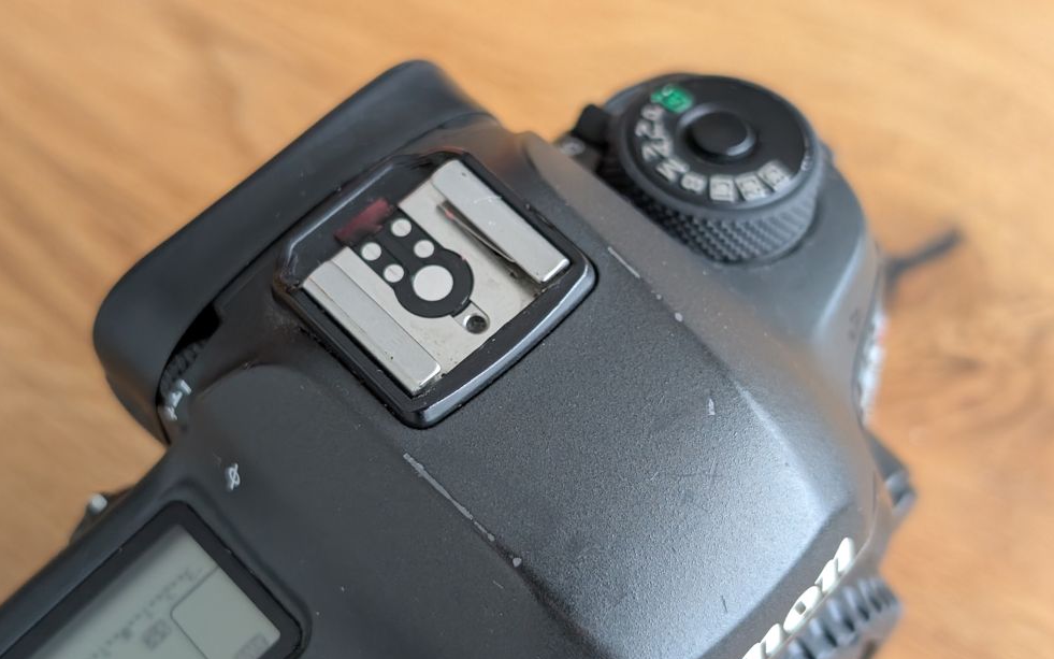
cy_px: 370
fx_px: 1522
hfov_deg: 38.2
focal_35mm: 53
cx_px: 535
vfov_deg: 24.4
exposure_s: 1/152
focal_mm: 6.9
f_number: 1.68
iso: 667
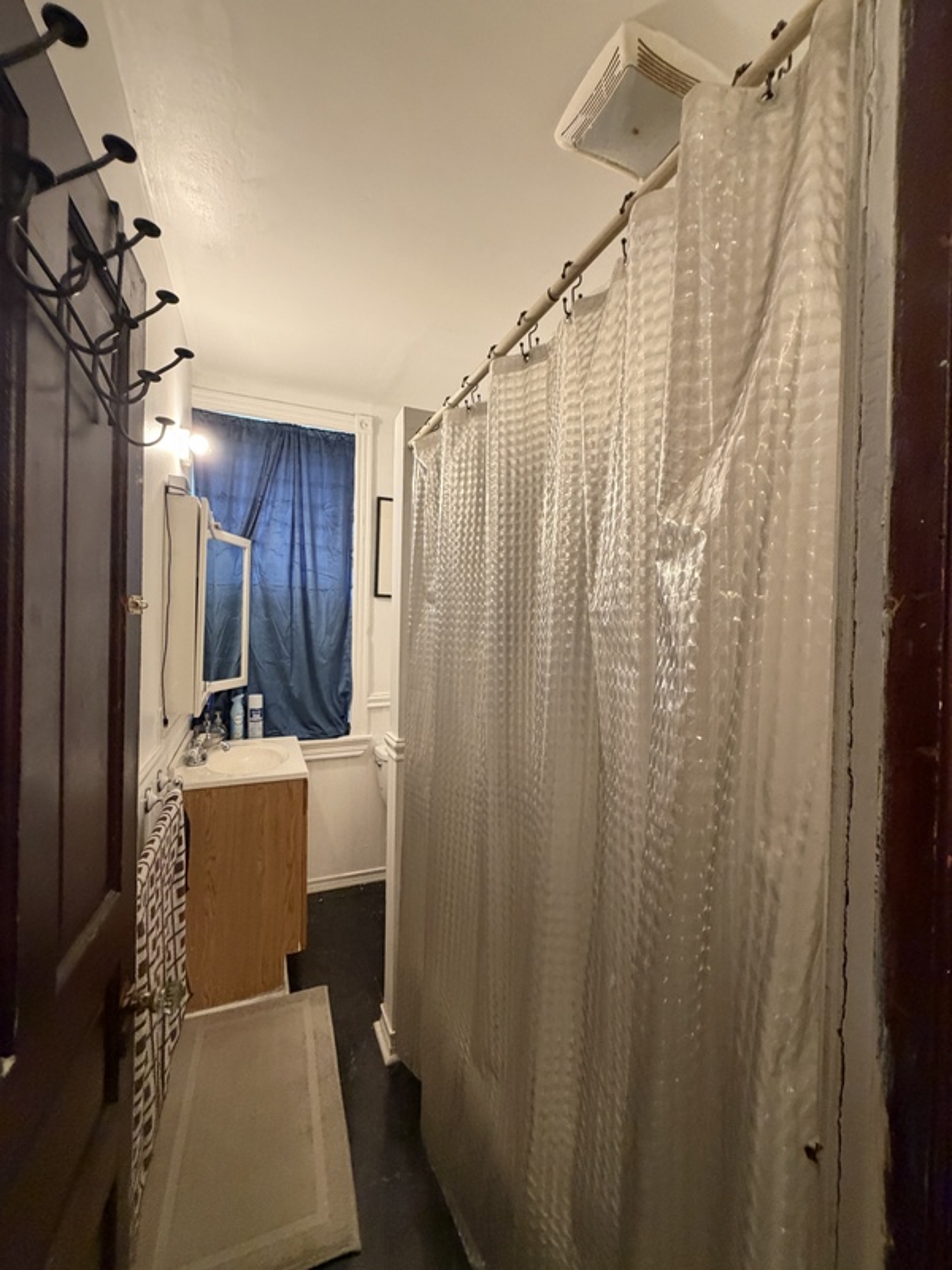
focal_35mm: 14
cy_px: 635
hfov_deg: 85.7
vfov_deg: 102.1
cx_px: 476
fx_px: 513
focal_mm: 2.22
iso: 400
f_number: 2.2
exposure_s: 1/60
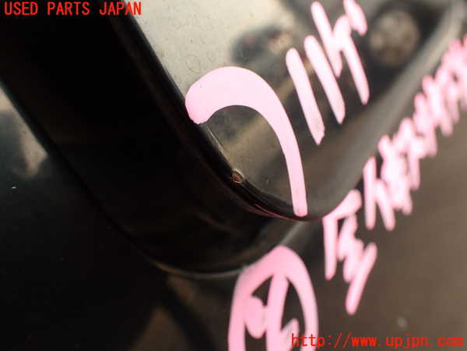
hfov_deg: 60.0
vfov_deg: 46.8
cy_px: 176
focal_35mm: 30
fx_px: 405
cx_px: 234
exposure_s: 1/80
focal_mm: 5.4
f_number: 3.2
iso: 100
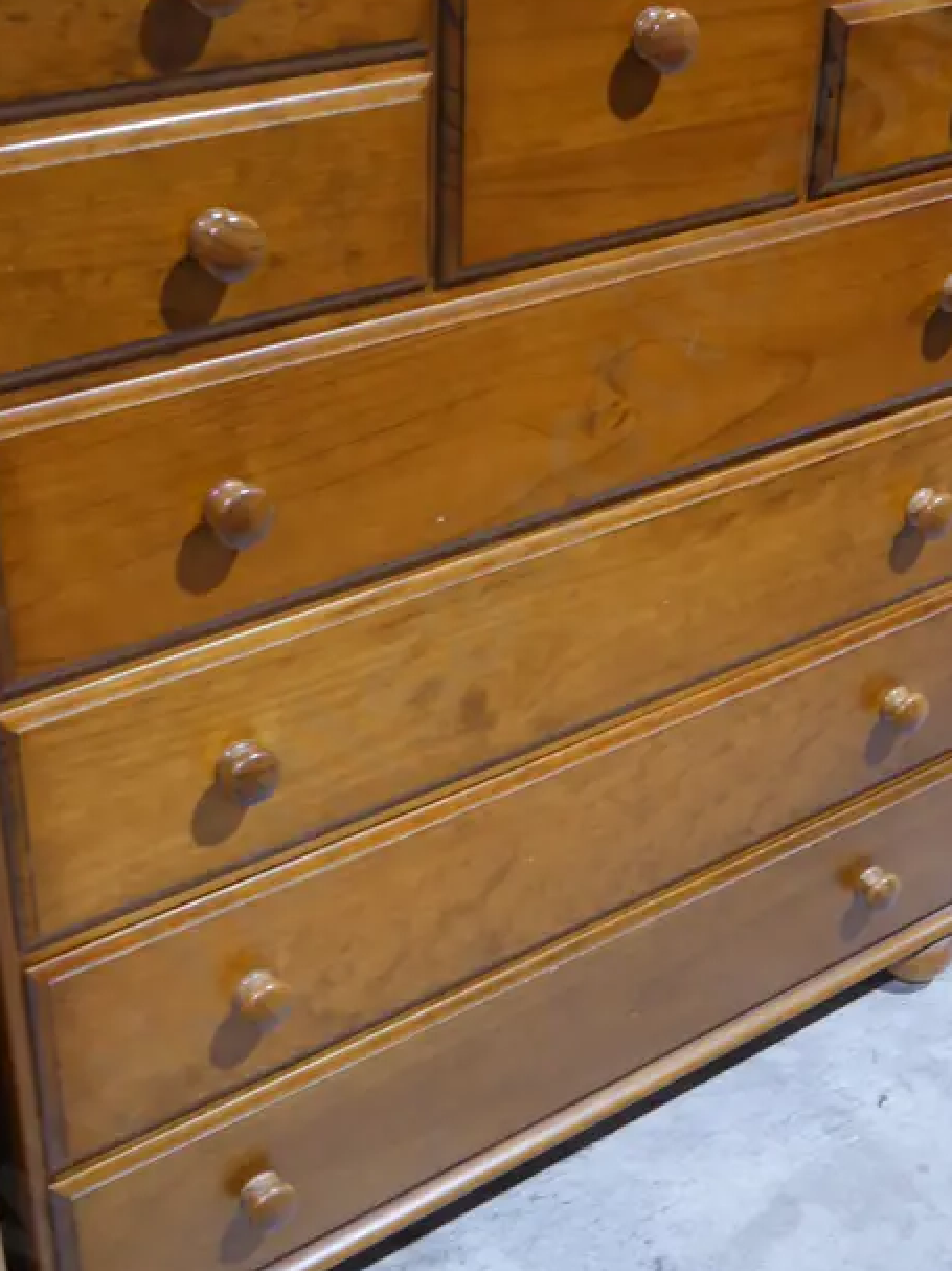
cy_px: 521
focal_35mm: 54
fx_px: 1981
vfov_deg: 35.4
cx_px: 542
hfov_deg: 27.0
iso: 500
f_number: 3.6
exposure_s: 1/60
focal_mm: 16
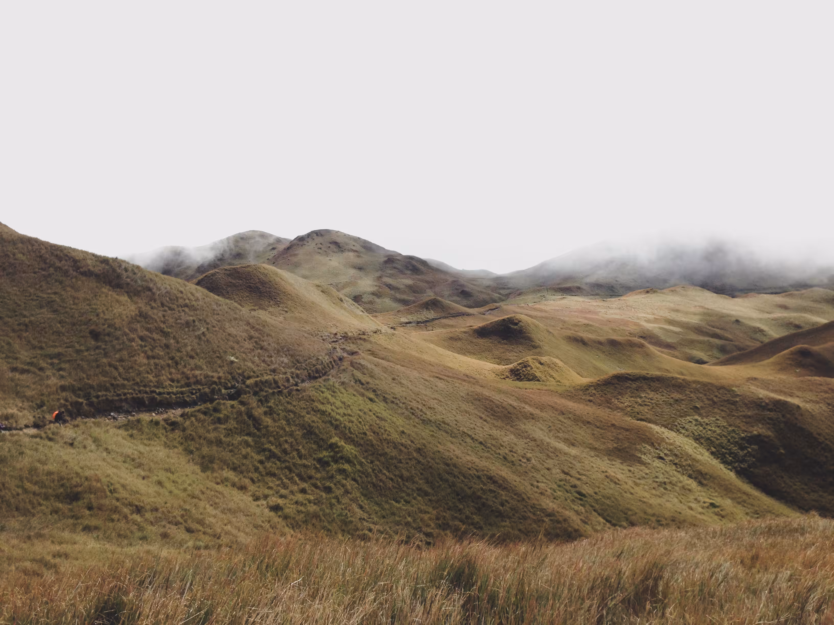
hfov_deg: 55.4
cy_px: 312
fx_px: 795
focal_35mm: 33
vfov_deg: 42.9
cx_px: 417
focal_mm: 4.12
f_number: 2.4
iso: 50
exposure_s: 1/1700
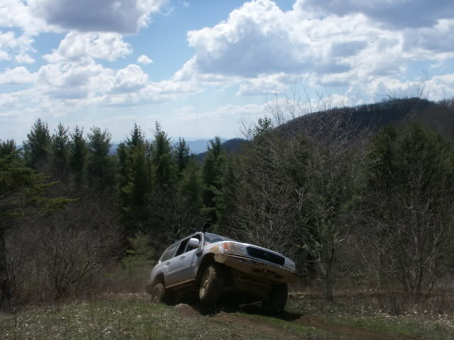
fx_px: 485
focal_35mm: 37
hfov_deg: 50.1
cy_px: 170
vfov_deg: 38.7
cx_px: 227
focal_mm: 7.7
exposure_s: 1/400
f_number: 7.1
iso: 50
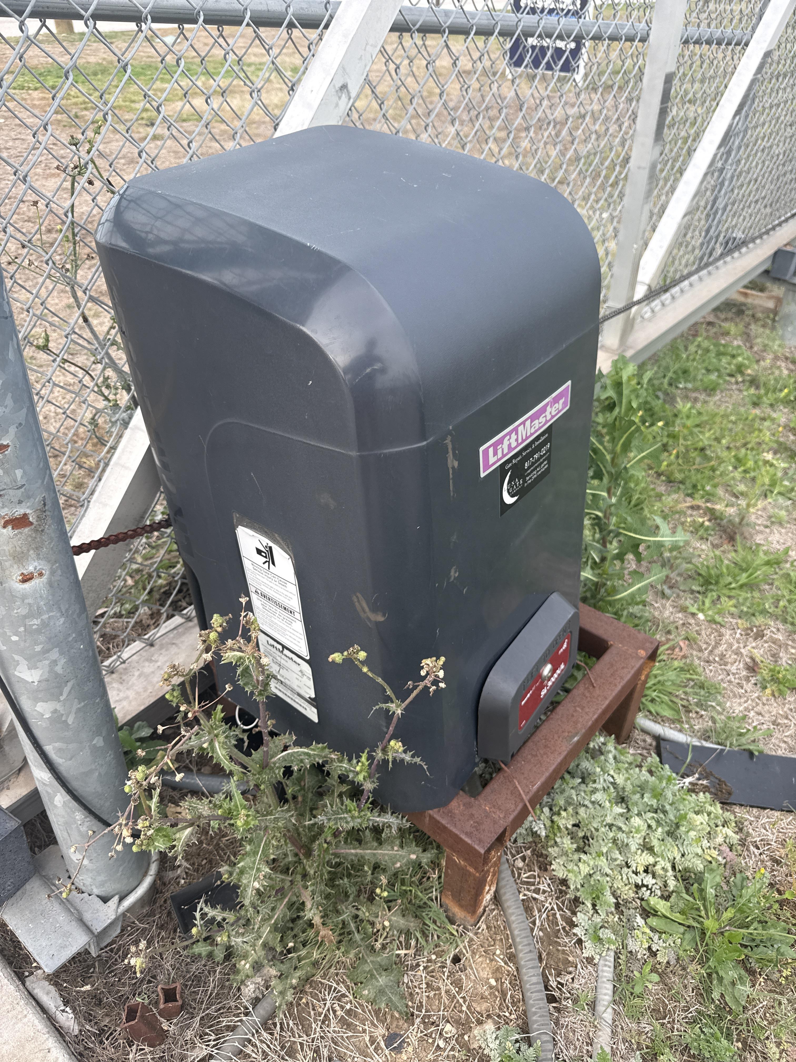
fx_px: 736
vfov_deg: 71.6
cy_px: 531
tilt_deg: -38.1
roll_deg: -0.4
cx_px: 398
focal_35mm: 24
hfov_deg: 56.8
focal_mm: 6.76
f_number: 1.78
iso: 80
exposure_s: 1/428
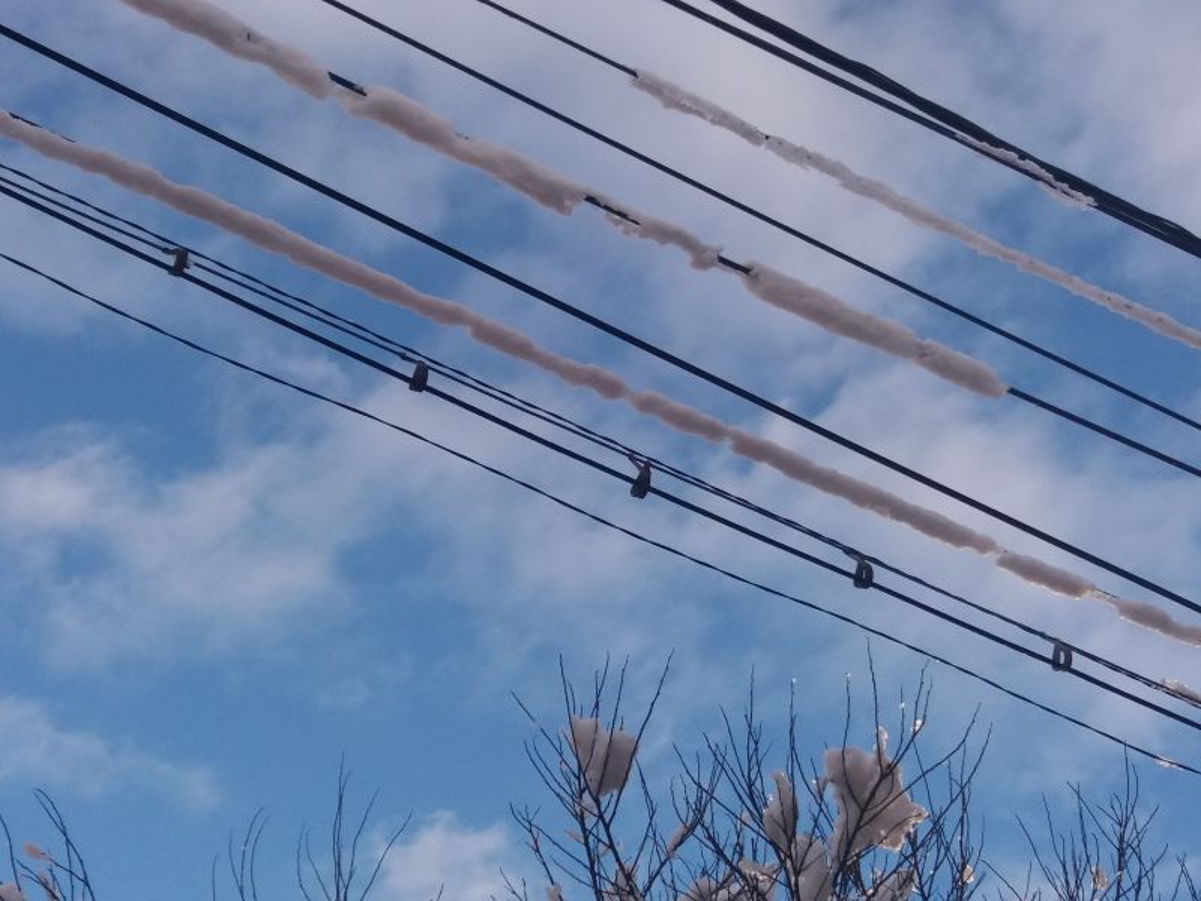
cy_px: 450
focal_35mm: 28
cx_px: 600
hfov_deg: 63.4
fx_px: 971
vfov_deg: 49.7
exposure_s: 1/1052
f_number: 1.9
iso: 64
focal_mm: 3.7
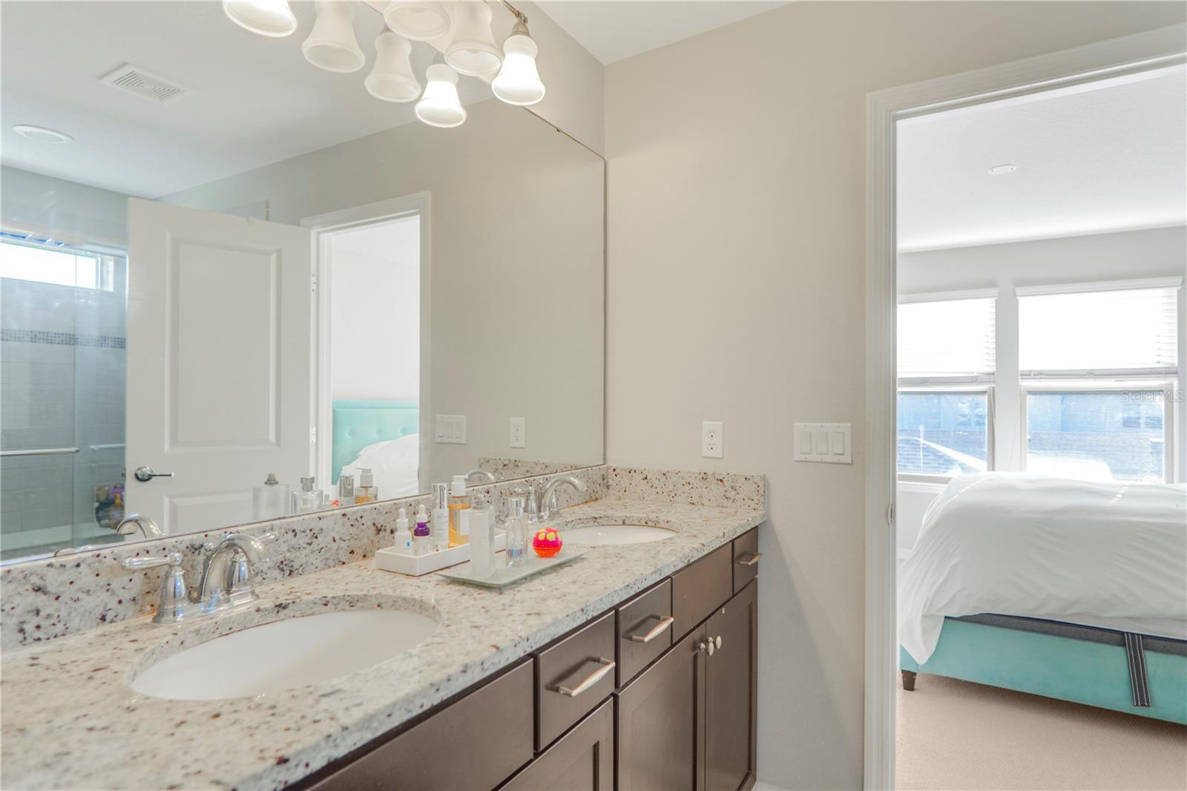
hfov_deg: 90.0
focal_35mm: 18
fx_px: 593
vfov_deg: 67.4
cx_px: 594
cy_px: 396
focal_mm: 12
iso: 100
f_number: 2.5
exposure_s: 1/50
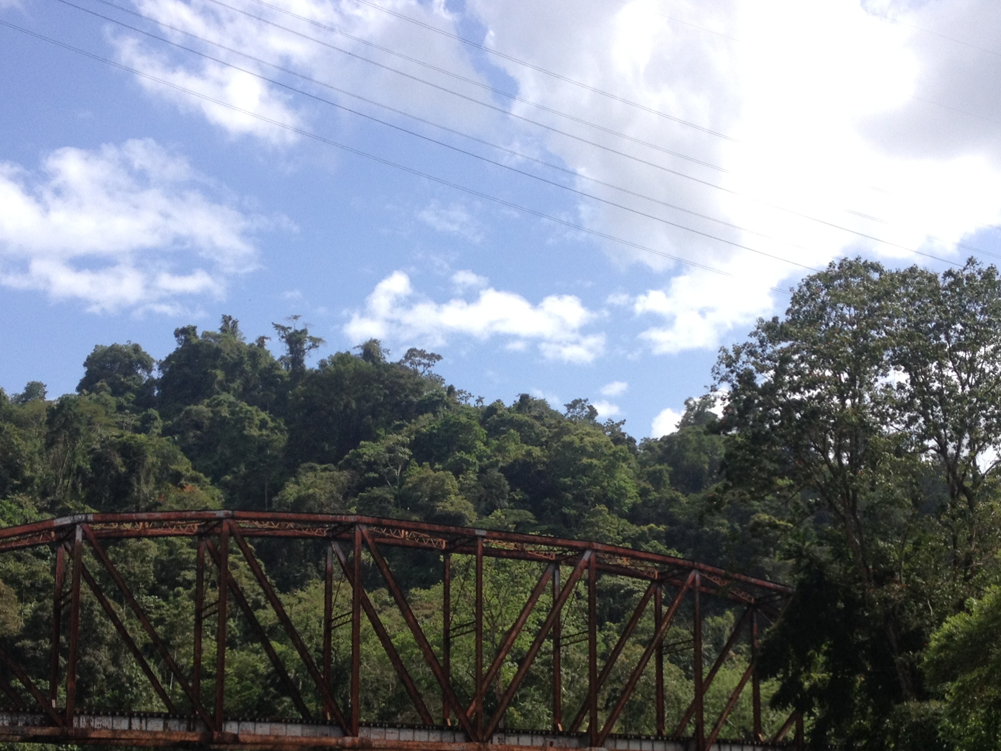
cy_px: 597
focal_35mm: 57
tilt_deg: +7.5
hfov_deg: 33.8
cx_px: 507
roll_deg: +1.5
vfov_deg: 25.2
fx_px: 1648
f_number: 2.4
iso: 50
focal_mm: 4.28
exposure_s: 1/1493
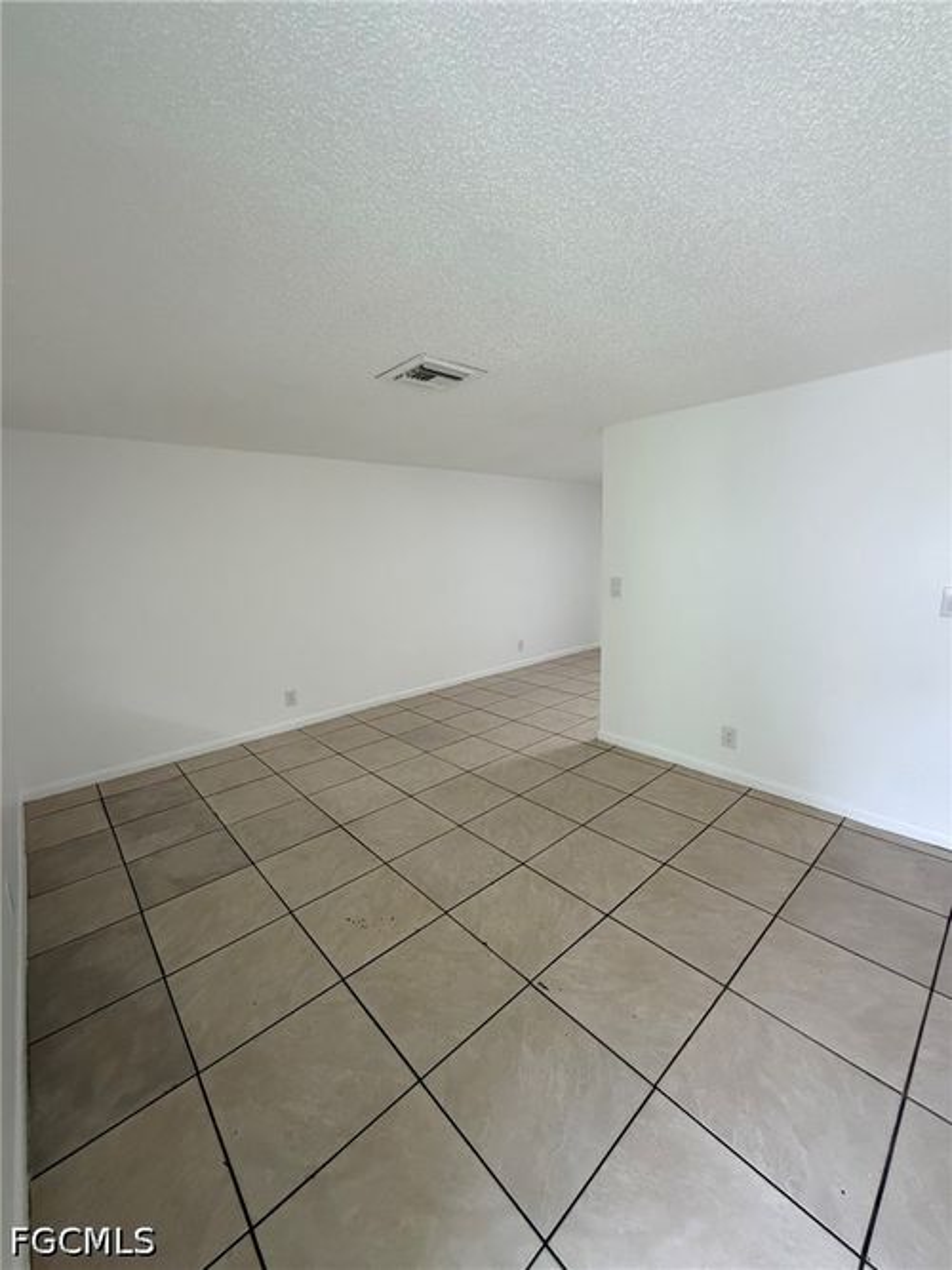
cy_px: 635
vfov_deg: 102.1
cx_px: 476
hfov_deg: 85.7
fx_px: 514
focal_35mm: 14
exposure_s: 1/120
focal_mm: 2.22
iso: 320
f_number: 2.2
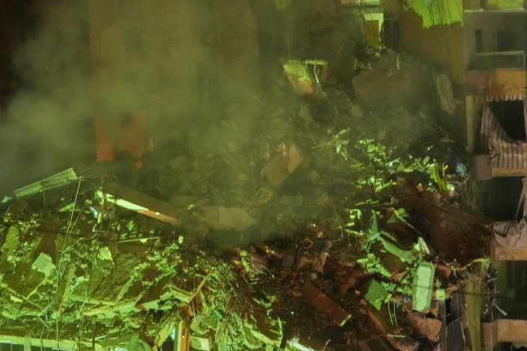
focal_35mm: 104
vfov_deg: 13.1
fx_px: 1522
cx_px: 150
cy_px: 217
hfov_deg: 19.5
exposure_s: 1/20
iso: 6400
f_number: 2.8
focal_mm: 70
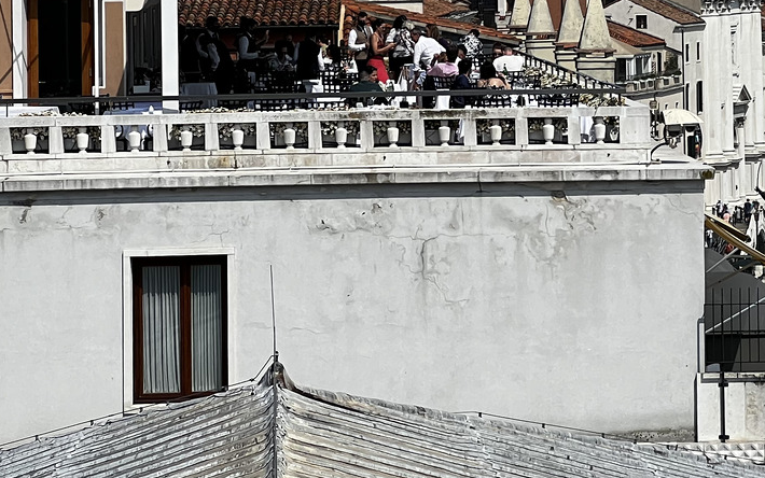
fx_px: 3837
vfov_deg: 7.1
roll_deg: +1.1
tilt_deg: +0.9
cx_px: 777
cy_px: -68
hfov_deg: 11.3
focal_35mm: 184
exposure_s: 1/1508
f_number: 2.8
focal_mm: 9
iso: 32
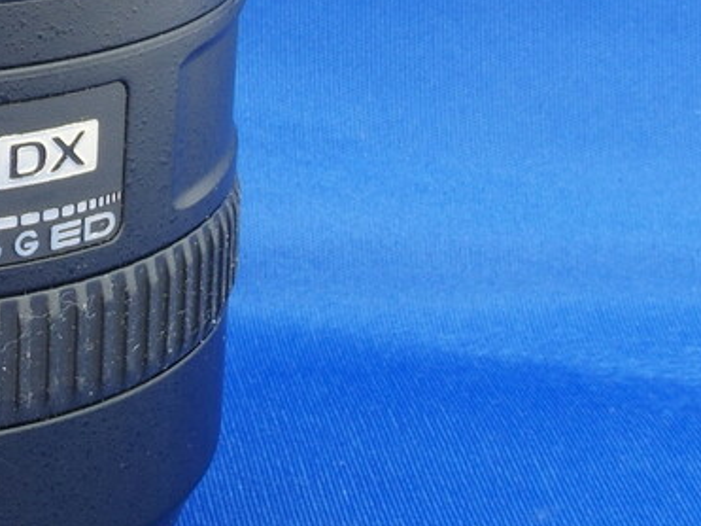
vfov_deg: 12.0
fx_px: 2490
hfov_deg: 15.4
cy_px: 146
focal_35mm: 123
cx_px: -145
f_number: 8
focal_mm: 8.1
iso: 100
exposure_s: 3.2
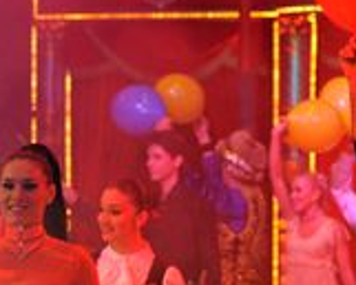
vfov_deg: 7.4
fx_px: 2203
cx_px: 471
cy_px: 151
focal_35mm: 209
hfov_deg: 9.1
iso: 1250
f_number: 2.8
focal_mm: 70
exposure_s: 1/160
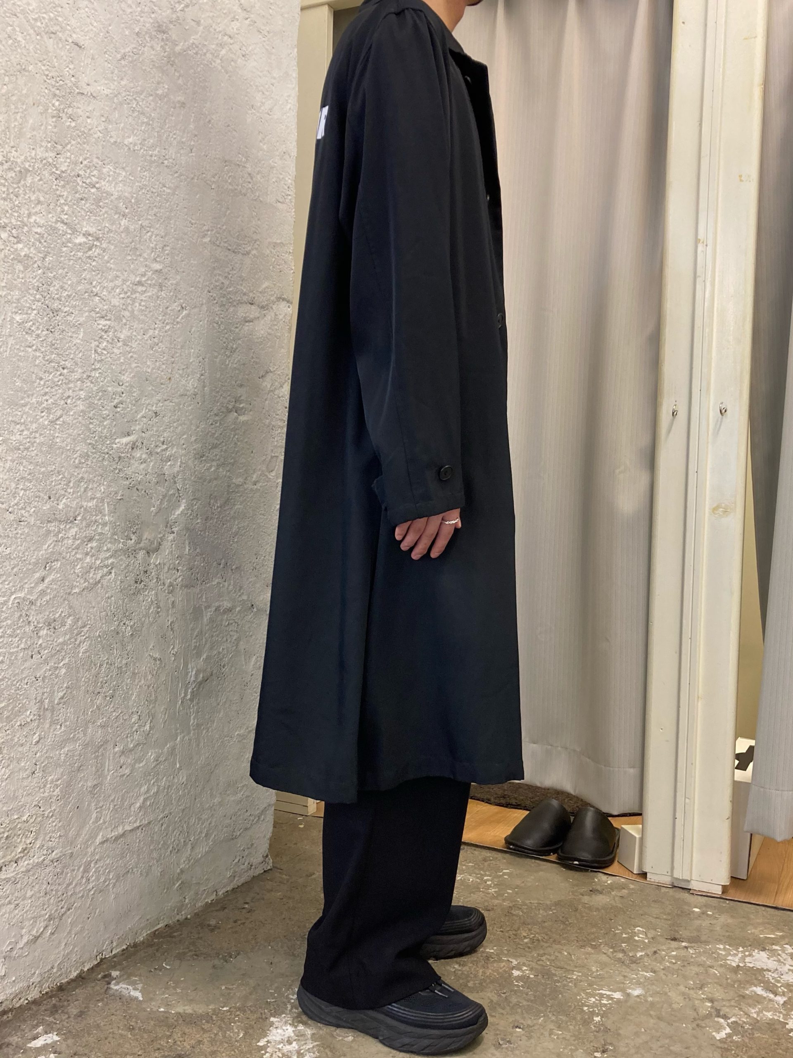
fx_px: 855
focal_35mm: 28
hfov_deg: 49.7
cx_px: 396
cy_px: 529
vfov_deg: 63.4
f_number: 1.8
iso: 80
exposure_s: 1/50
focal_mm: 3.99
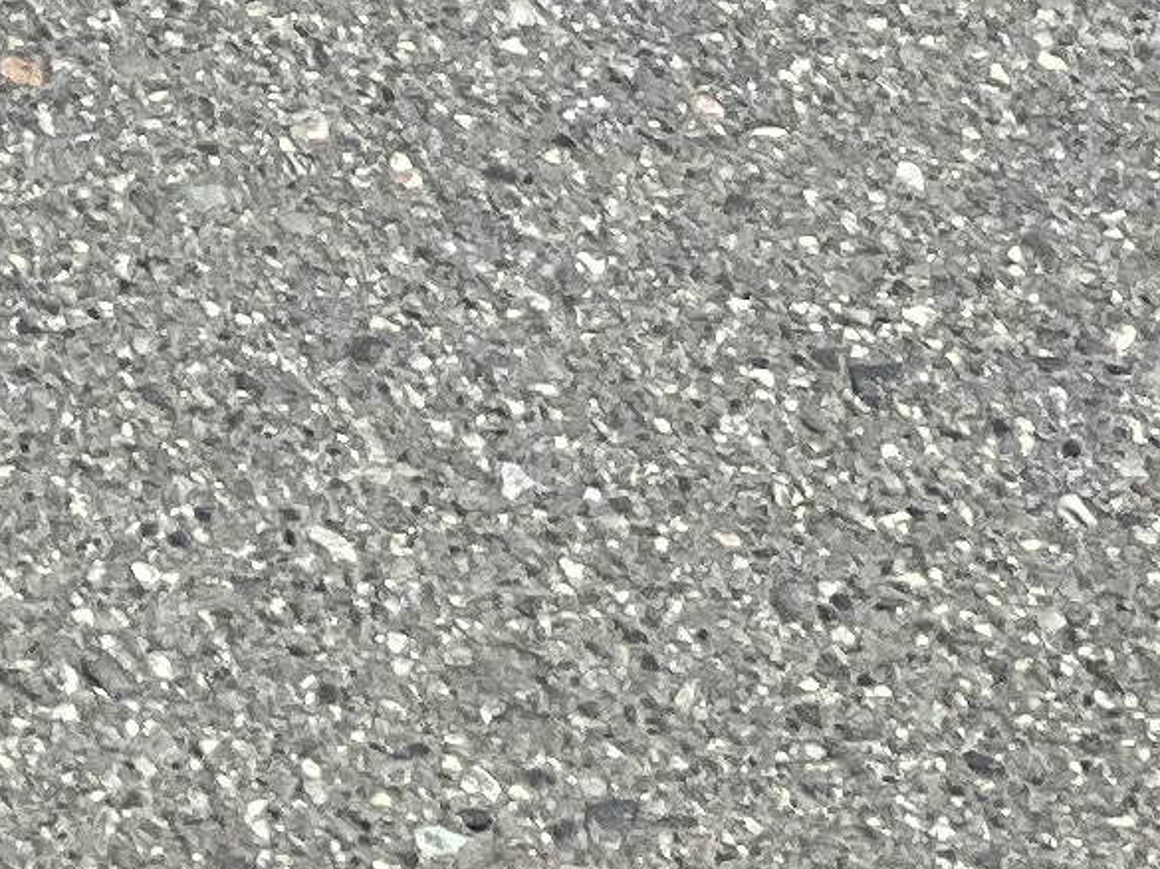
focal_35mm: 200
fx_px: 6698
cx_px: -1102
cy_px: -1928
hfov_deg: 9.3
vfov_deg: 6.6
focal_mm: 3
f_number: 1.8
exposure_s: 1/1195
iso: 25
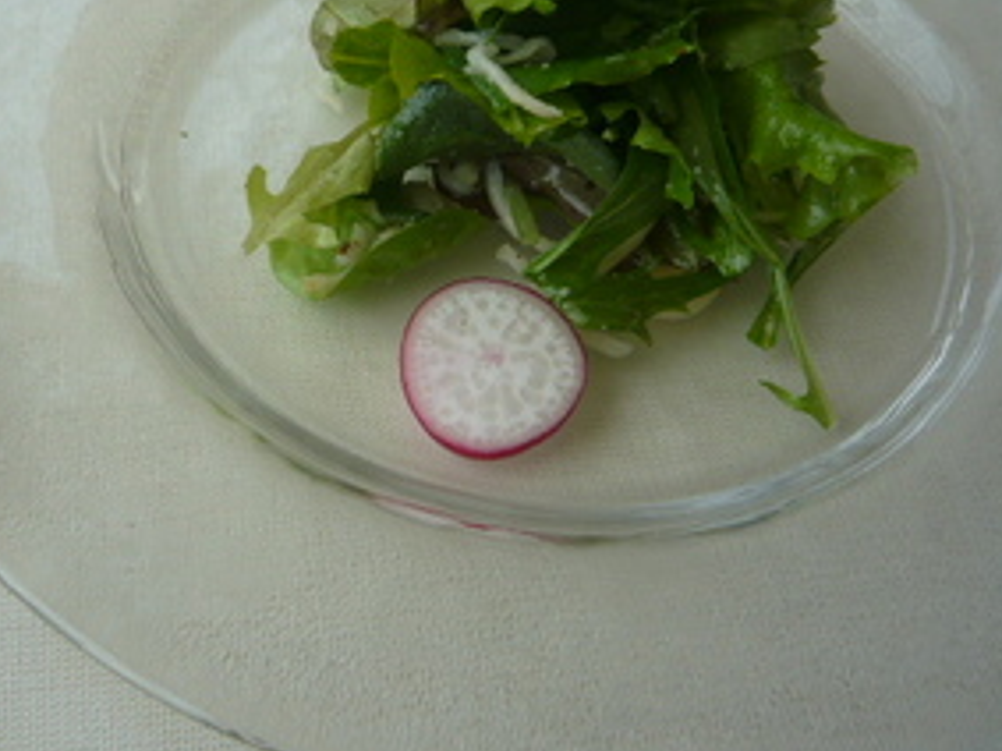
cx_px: 354
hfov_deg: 38.6
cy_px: 207
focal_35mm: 49
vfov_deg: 29.3
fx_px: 1418
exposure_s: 1/500
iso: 100
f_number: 2.8
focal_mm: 5.5
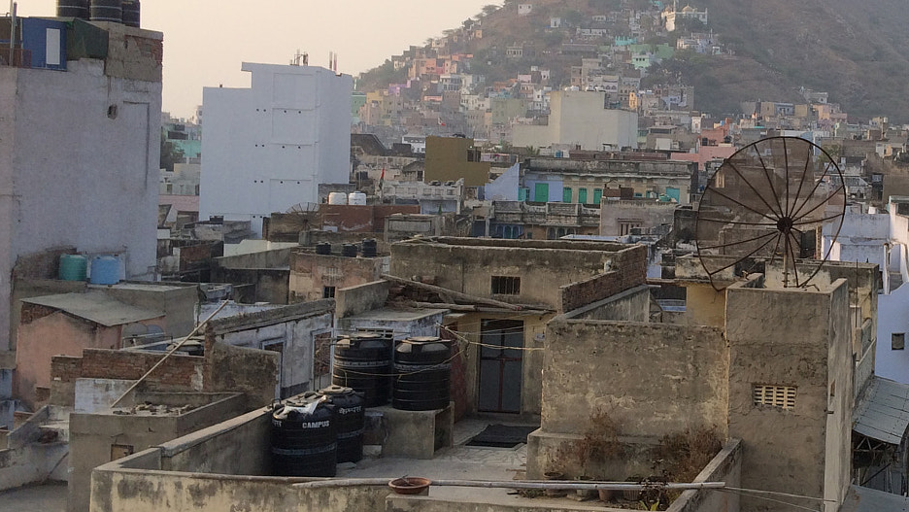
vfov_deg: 22.2
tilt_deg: +0.0
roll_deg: -1.1
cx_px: 768
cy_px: 171
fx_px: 1302
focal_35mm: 54
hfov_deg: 36.7
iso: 32
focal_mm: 4.15
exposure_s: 1/471
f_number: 2.2
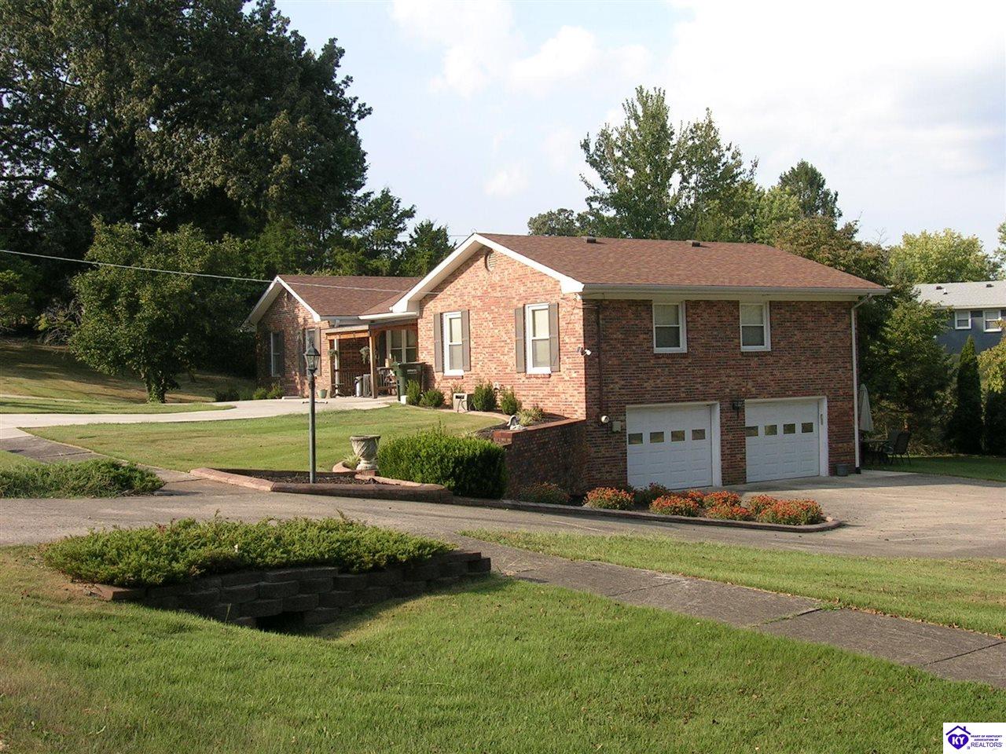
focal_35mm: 48
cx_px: 503
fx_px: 1395
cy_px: 377
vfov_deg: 30.3
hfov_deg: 39.7
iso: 50
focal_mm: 7.3
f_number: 5.3
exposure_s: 1/194
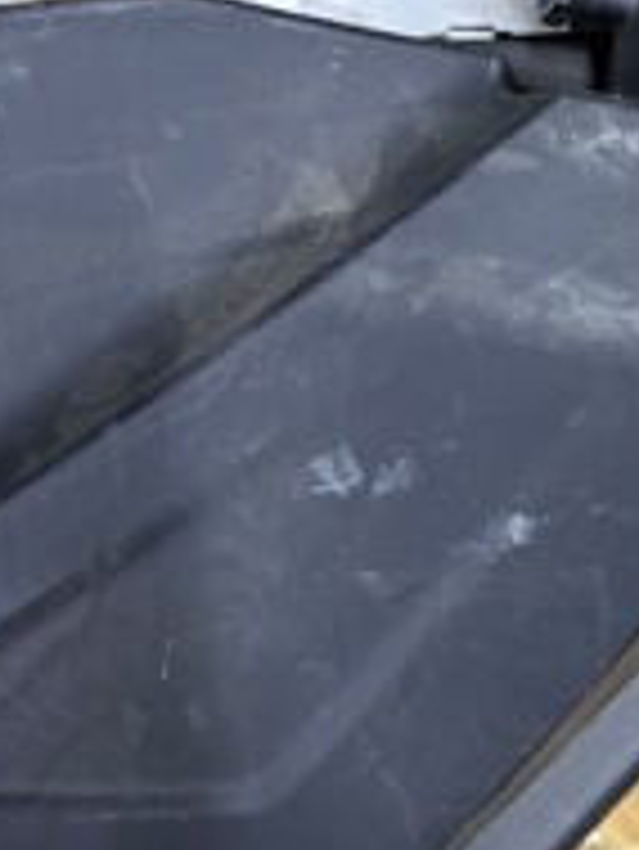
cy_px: 391
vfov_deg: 29.4
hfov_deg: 22.2
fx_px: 1623
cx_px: 423
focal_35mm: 66
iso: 500
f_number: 1.6
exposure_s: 1/55
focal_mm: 5.96
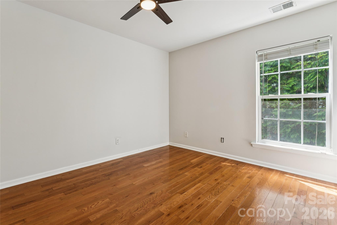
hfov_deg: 94.0
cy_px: 112
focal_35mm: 17
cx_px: 168
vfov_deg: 71.1
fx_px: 157
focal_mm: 16.8
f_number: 13
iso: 100
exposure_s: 1/2
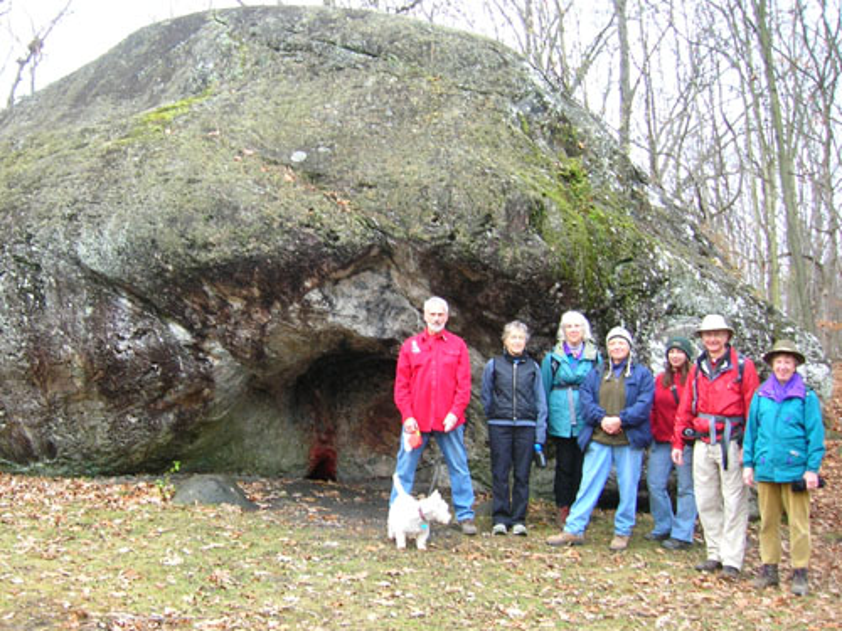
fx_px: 827
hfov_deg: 54.0
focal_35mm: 34
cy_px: 316
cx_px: 421
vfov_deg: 41.8
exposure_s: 1/49
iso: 50
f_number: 2.9
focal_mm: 5.7
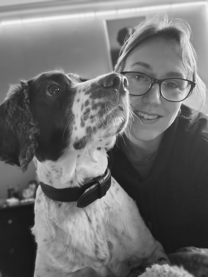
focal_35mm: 25
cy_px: 138
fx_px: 200
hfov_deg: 54.9
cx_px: 104
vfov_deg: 69.4
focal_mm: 3.09
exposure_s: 1/20
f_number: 2
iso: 1600
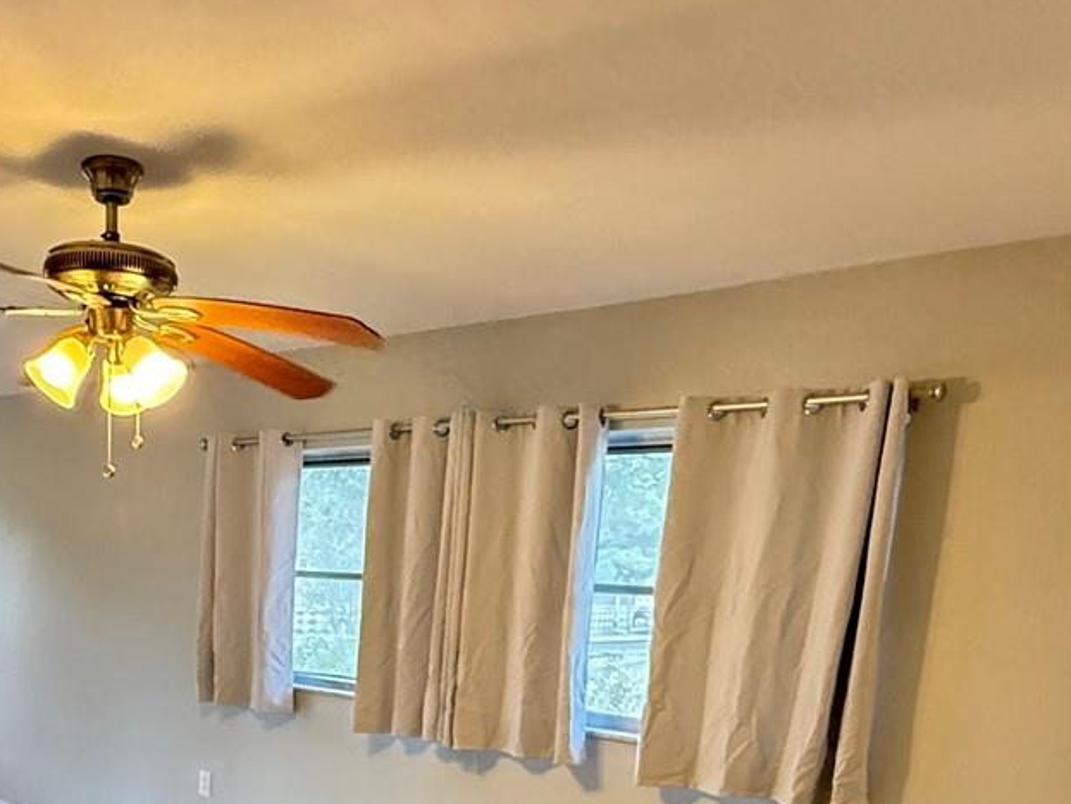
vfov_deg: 35.4
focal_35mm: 36
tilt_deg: -13.2
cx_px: 279
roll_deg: -2.5
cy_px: 830
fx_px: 1114
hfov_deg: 49.5
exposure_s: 1/120
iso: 640
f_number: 2.2
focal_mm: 2.22
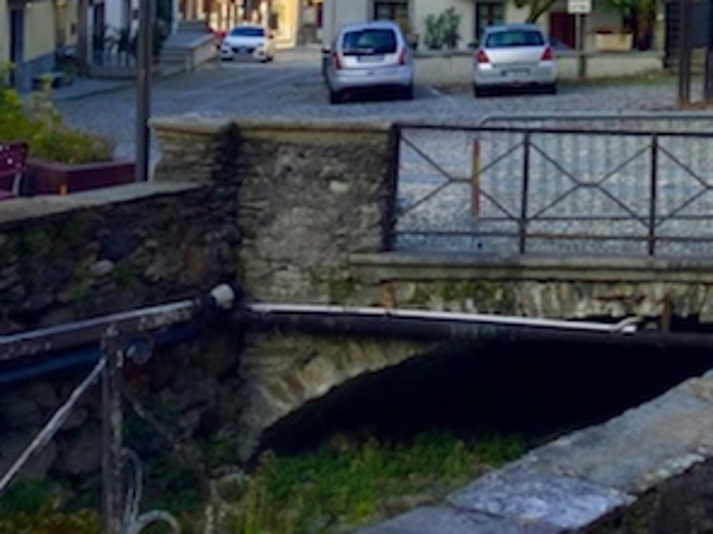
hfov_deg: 21.9
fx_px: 1729
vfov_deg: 16.6
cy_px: -147
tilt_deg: +0.7
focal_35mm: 84
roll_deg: -1.5
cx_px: 812
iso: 25
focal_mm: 3.3
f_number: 2.4
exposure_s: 1/223
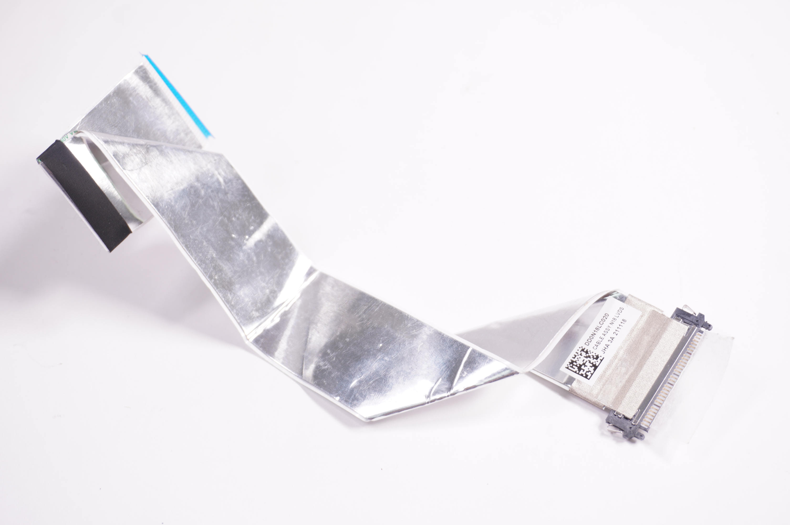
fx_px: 1151
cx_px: 395
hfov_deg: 37.9
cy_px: 262
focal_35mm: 52
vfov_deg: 25.7
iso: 100
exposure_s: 1/40
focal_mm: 35
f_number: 5.6
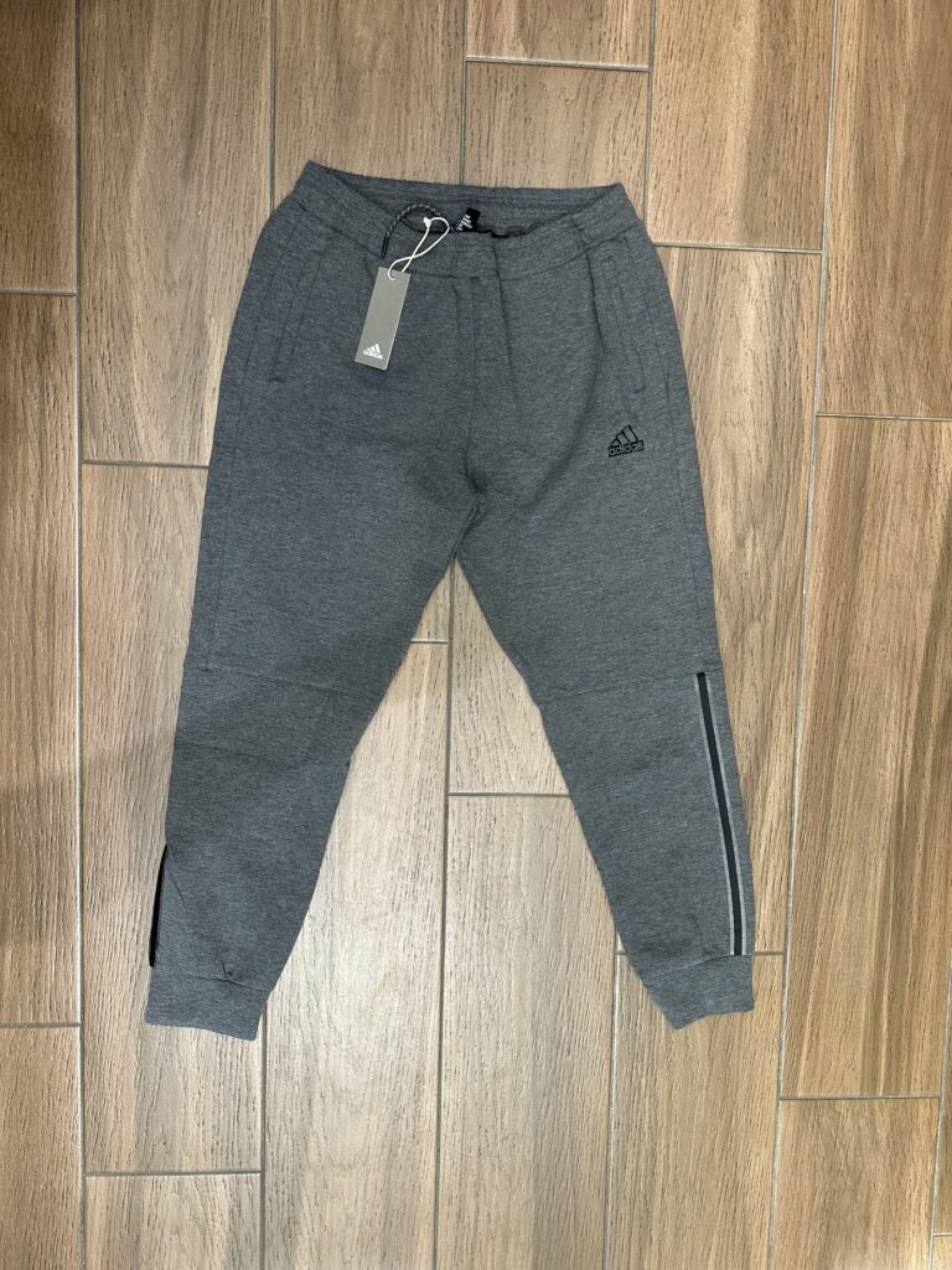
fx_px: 880
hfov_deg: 56.8
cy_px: 635
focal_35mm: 24
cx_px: 476
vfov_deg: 71.6
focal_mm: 6.86
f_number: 1.78
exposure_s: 1/50
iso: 125
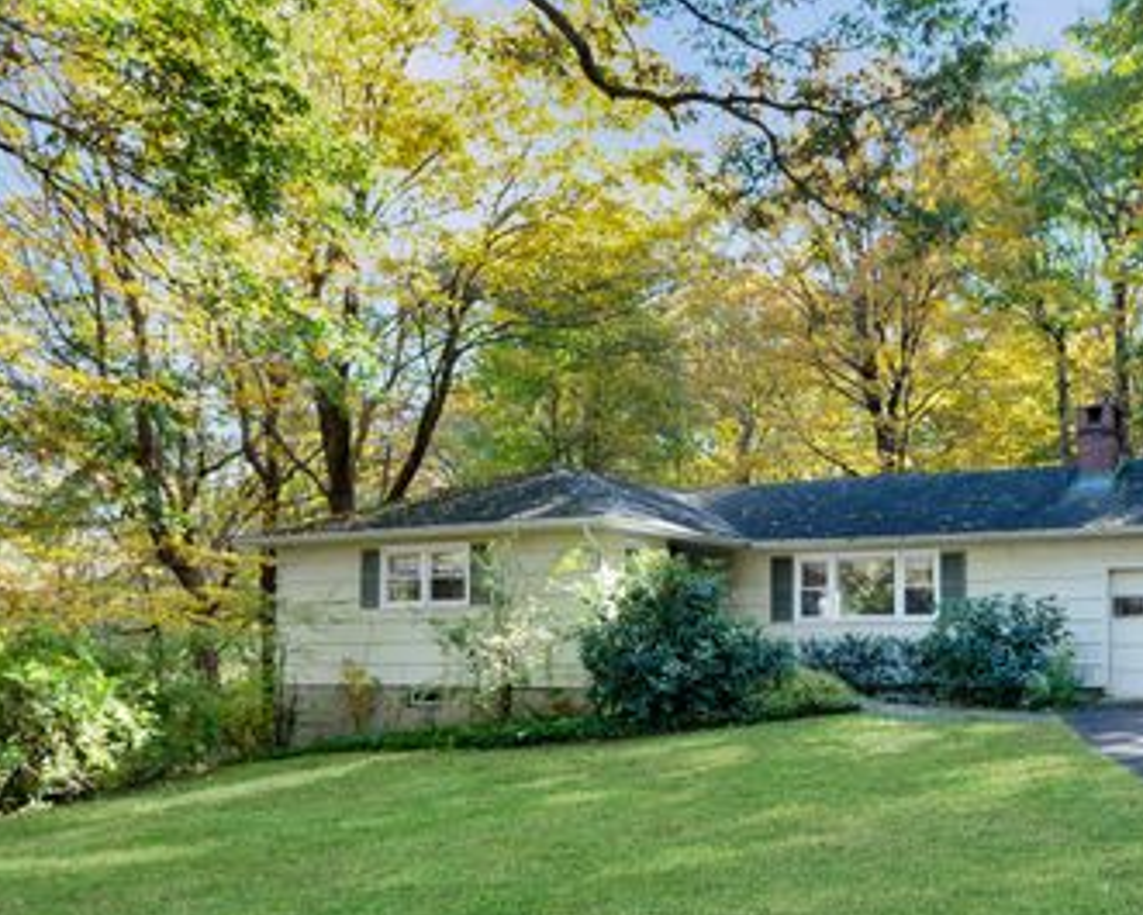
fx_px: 1151
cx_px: 805
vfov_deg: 43.4
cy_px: 482
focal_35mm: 34
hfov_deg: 51.4
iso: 400
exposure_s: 1/160
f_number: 5
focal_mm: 24
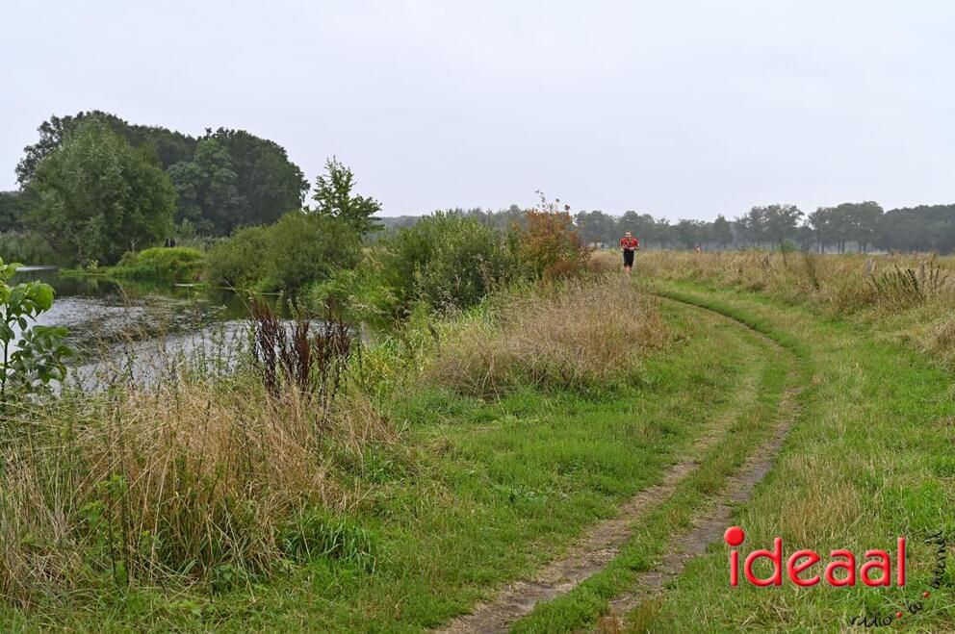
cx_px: 478
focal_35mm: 45
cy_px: 317
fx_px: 1192
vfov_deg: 29.8
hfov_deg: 43.6
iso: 400
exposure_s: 1/320
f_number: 5
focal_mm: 45
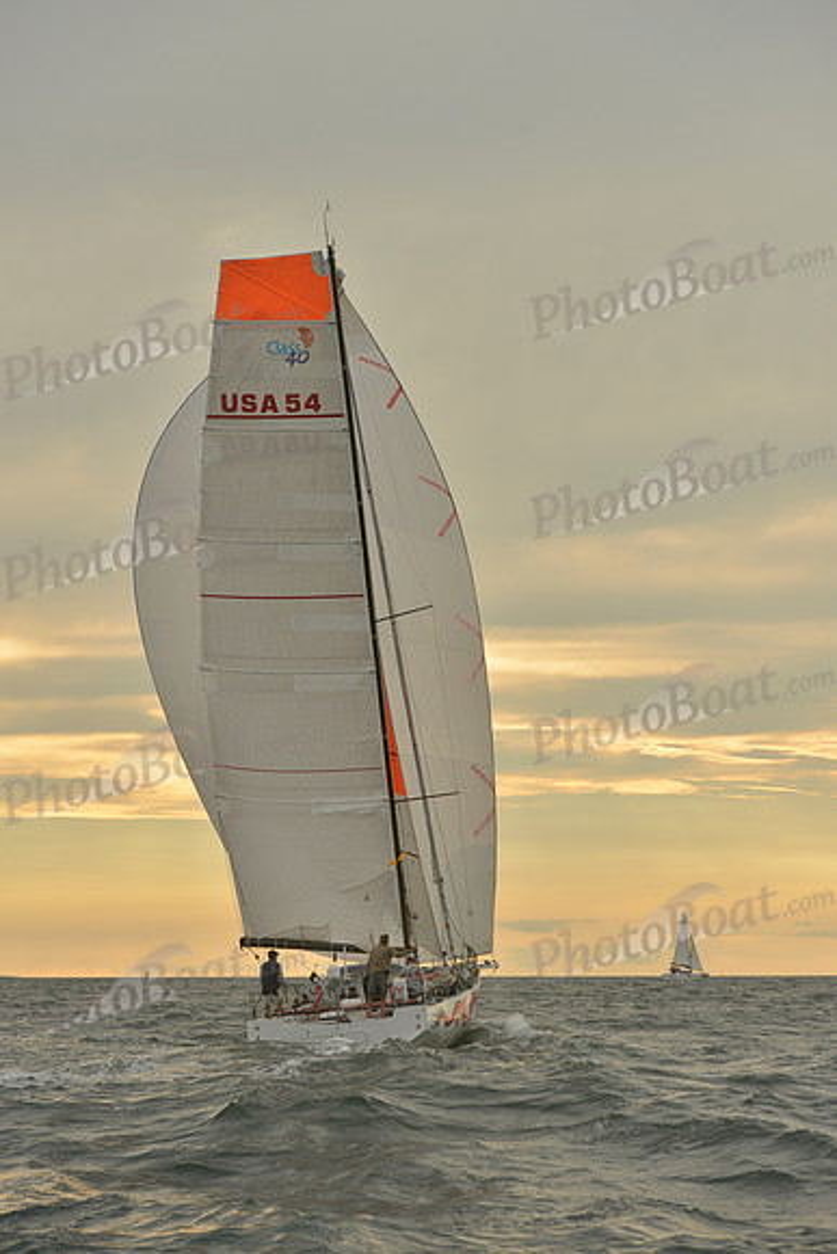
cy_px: 627
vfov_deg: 25.4
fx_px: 2788
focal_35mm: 80
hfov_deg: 17.1
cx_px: 418
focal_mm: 80
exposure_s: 1/1250
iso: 400
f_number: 5.6
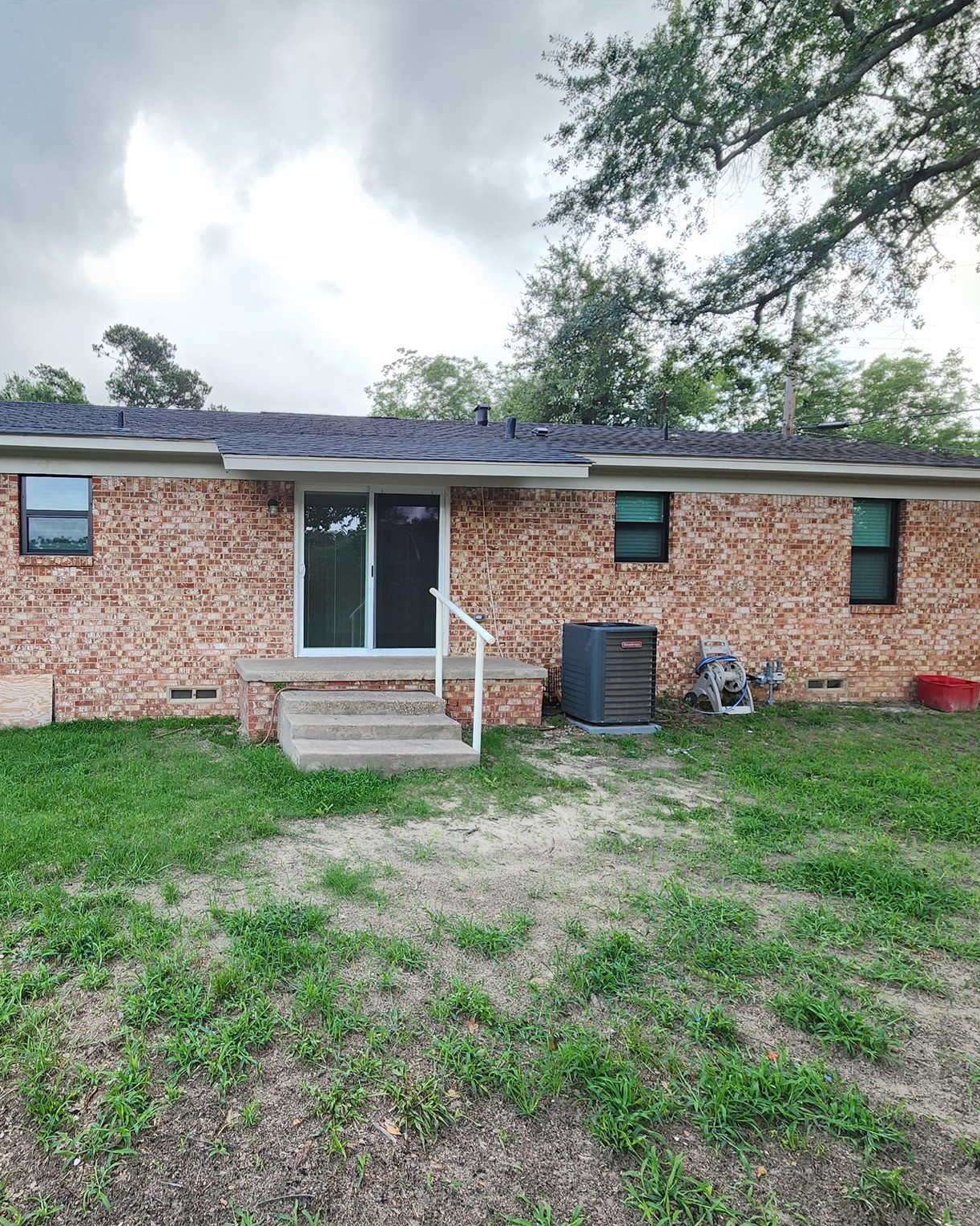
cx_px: 296
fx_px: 616
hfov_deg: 73.6
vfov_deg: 89.6
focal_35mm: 17
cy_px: 613
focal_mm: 2.2
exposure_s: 1/134
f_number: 2.2
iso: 50
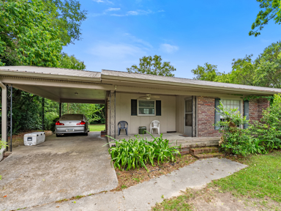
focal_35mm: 18
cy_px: 108
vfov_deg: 71.6
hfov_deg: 87.5
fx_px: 146
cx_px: 155
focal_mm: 16
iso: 125
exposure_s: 1/30
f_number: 5.6
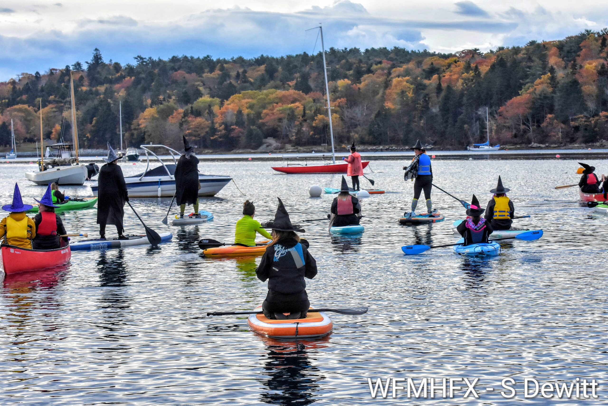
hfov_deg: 19.5
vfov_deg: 13.0
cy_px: 203
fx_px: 1773
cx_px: 304
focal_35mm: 105
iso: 1250
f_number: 9
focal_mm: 70
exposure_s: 1/500
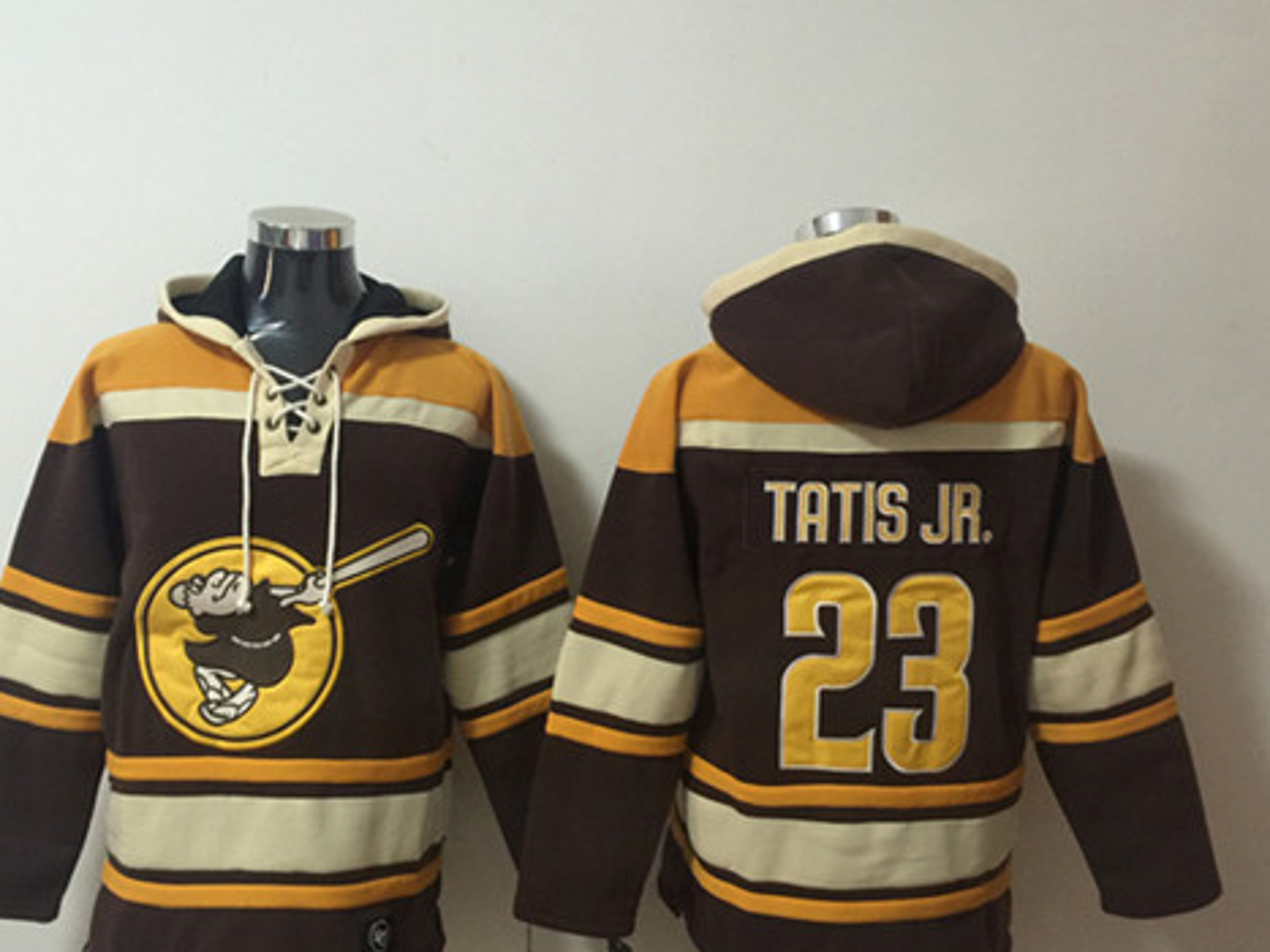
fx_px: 1320
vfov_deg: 39.6
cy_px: 460
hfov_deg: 51.3
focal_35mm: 36
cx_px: 585
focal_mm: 4.15
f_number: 2.2
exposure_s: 1/10
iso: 125
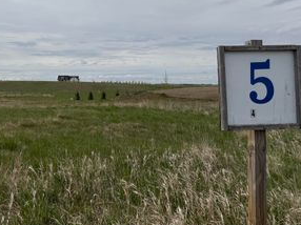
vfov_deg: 34.1
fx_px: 365
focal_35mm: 42
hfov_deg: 42.3
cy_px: 85
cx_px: 51
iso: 80
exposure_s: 1/10309
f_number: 1.78
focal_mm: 6.76
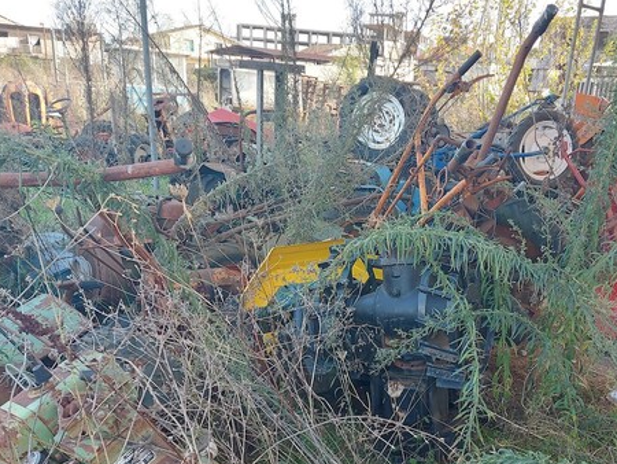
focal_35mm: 32
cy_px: 306
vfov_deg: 43.6
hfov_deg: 56.1
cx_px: 384
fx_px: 571
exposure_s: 1/60
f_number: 1.8
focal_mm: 5.23
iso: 50
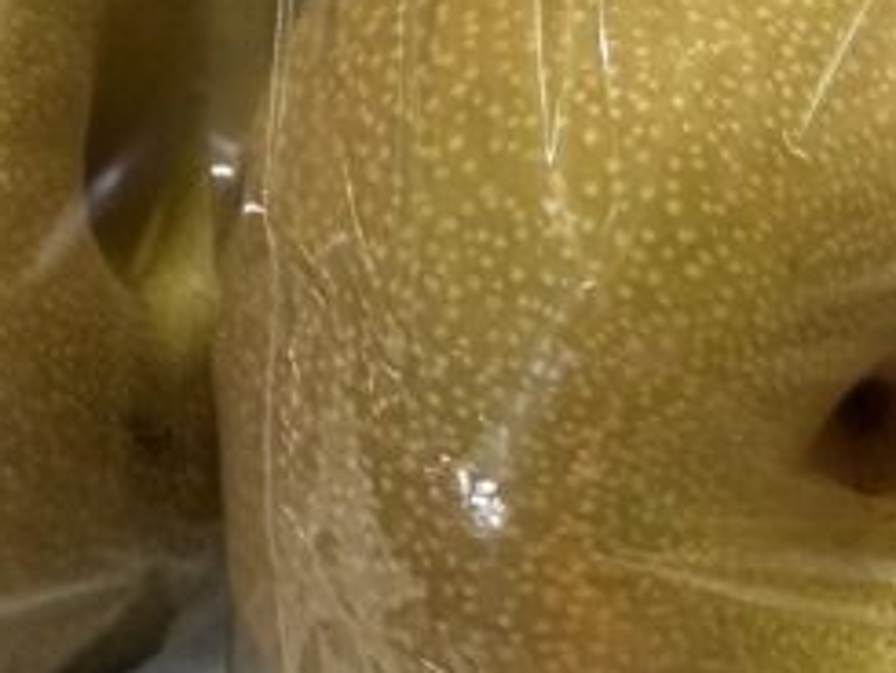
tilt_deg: -23.8
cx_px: 1093
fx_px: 2434
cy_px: -282
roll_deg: +4.7
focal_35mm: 94
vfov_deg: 14.8
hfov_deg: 19.6
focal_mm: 2.22
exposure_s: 1/120
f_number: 2.2
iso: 200
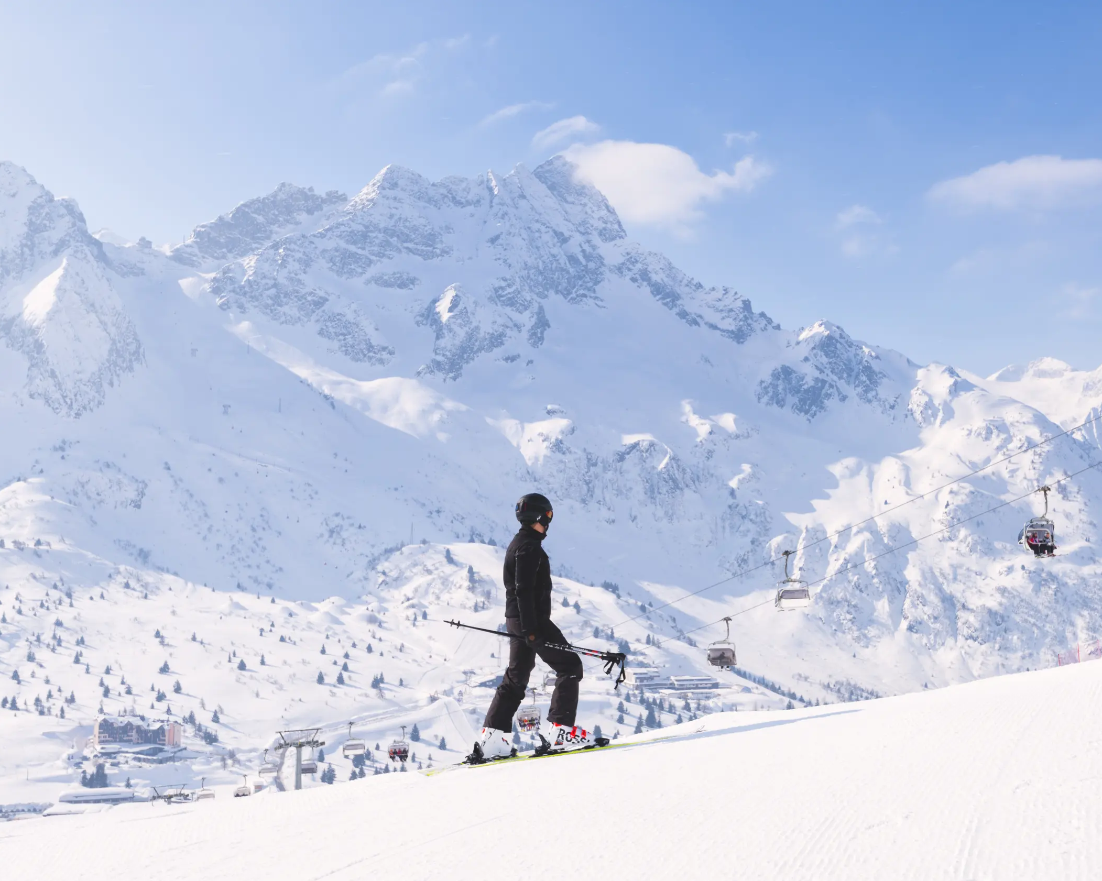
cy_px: 446
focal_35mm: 40
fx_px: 1304
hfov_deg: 45.5
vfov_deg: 37.3
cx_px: 666
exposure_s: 1/500
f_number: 10
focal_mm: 35
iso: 100
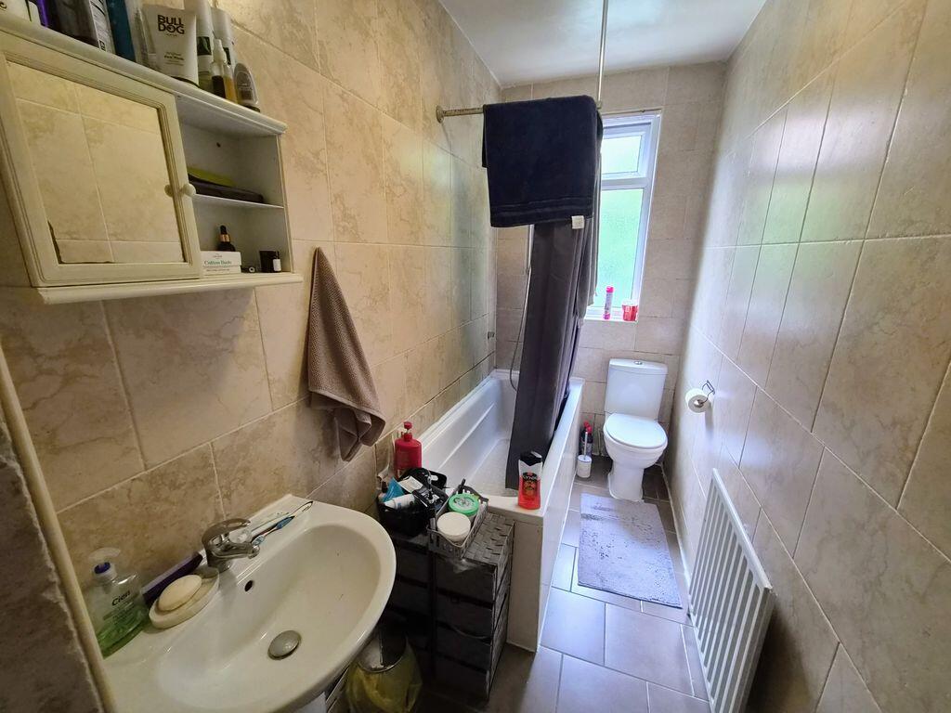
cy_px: 356
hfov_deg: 106.2
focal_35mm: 13
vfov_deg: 89.9
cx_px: 476
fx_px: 357
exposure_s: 1/50
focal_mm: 2.2
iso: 640
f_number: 2.2
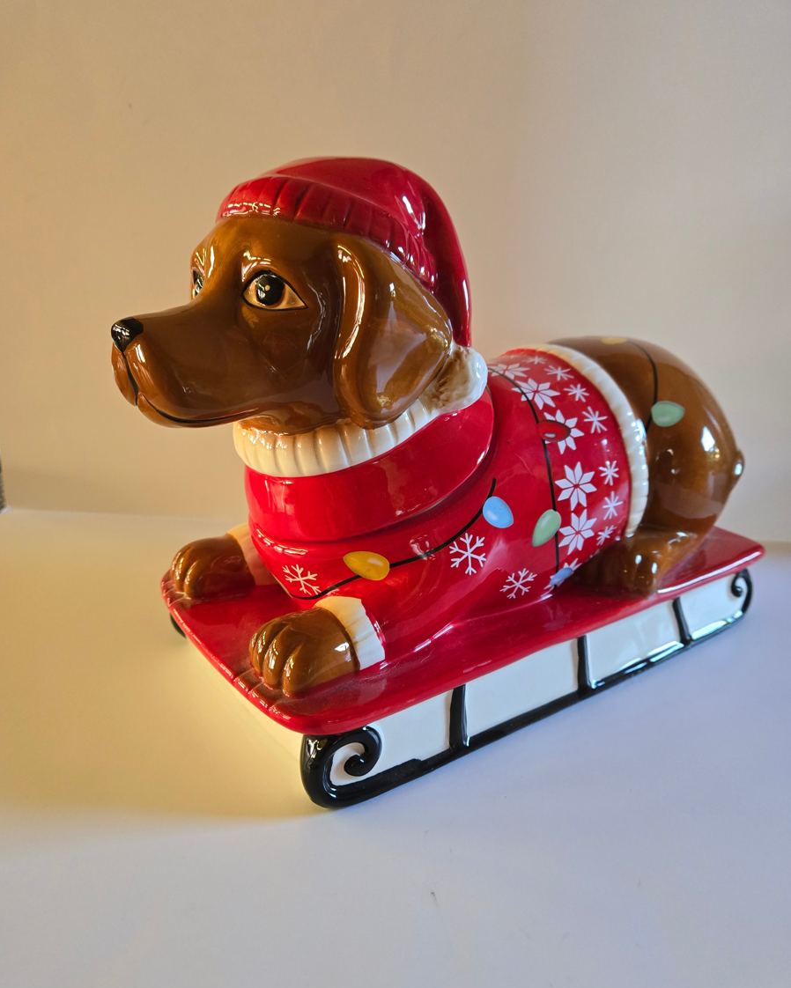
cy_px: 500
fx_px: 702
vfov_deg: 70.3
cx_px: 396
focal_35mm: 24
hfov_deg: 58.8
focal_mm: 5.4
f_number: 1.8
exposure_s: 1/120
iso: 500
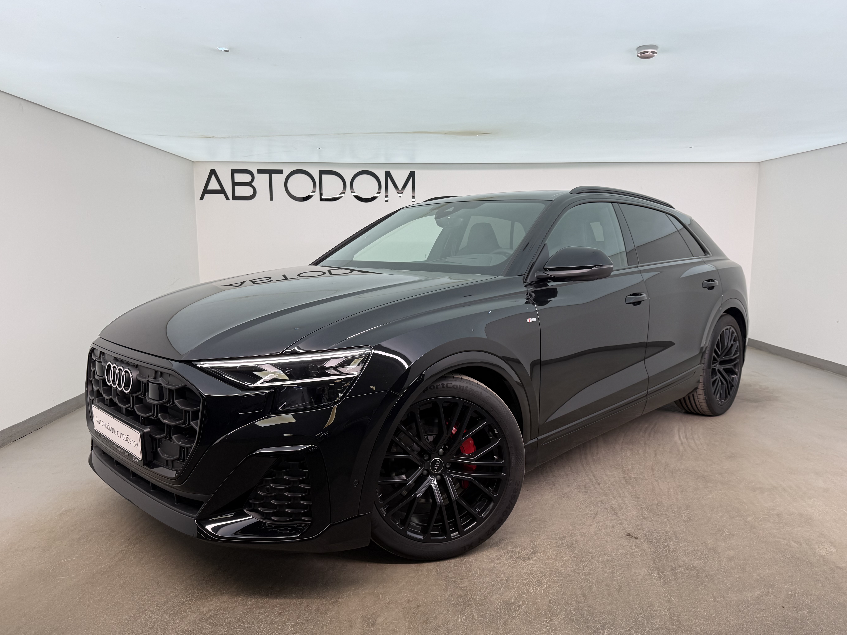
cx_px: 429
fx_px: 612
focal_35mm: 25
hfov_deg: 69.4
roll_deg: -0.4
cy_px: 324
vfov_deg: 54.9
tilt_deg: -7.5
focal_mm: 6.76
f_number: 1.78
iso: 64
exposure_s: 1/126
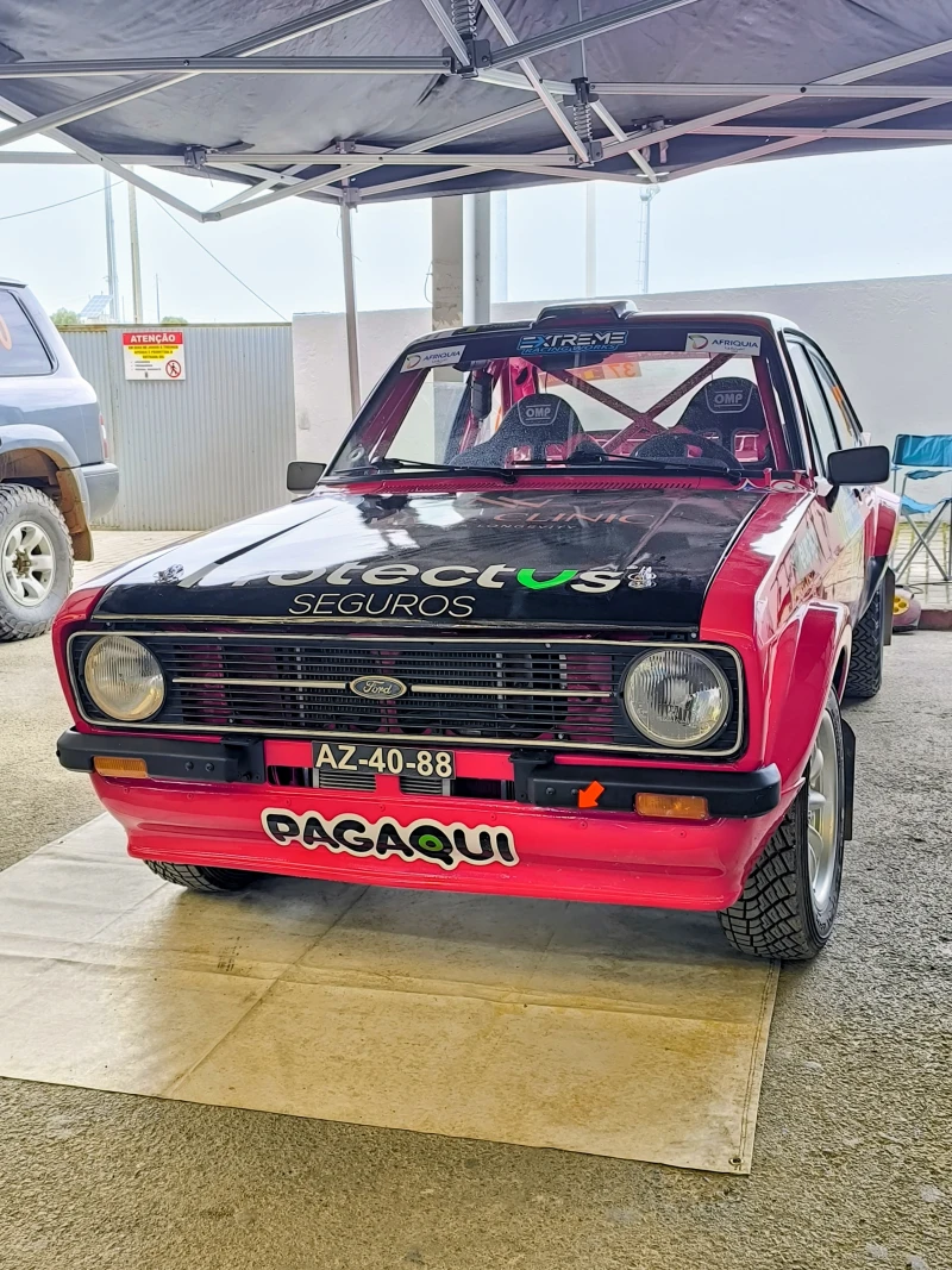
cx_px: 476
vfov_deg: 52.6
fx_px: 1284
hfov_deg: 40.7
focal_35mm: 35
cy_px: 635
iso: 200
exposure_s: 1/100
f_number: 1.65
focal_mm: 6.14
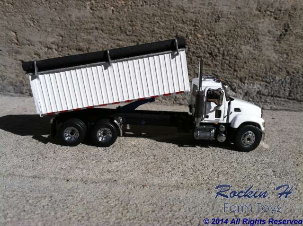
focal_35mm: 35
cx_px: 152
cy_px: 113
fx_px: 306
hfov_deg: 52.7
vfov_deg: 40.6
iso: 80
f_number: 2.8
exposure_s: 1/3333
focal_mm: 3.85
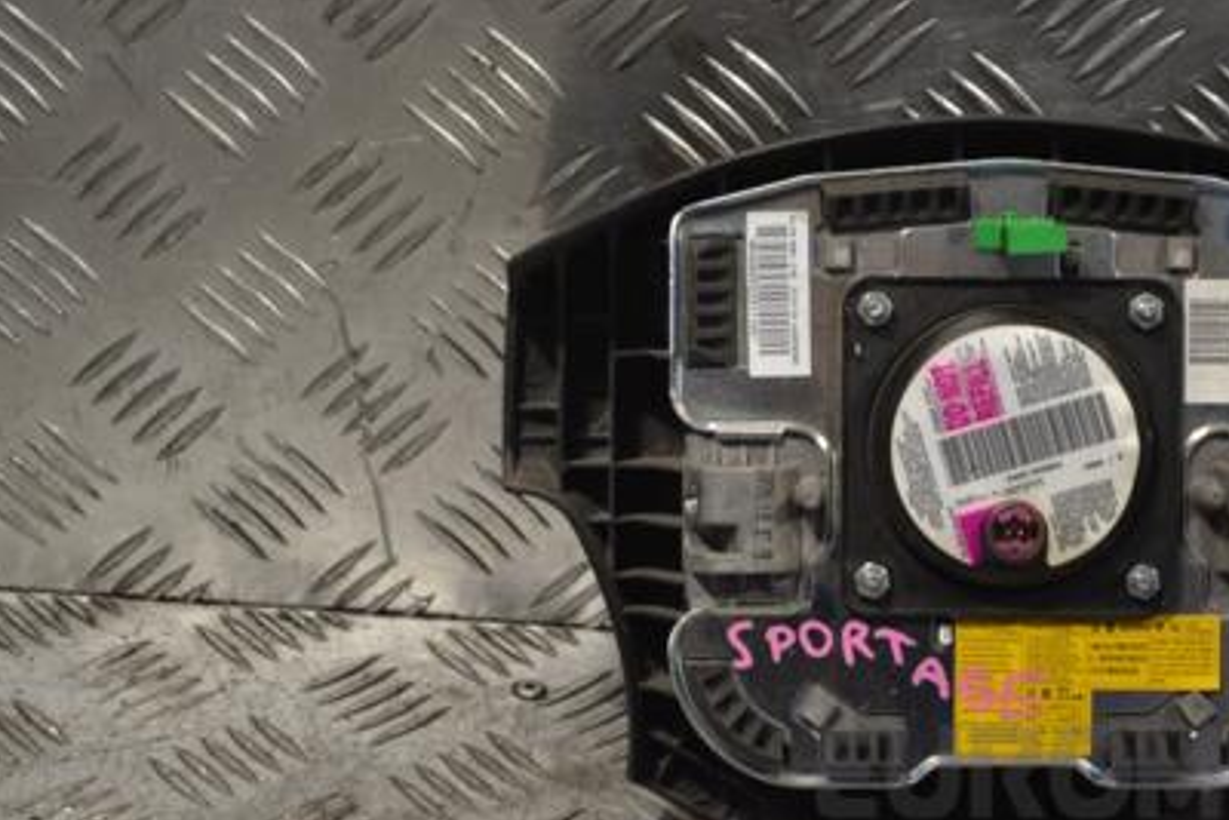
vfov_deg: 11.1
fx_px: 4226
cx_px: 759
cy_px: 362
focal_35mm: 124
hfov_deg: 16.5
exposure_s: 1/100
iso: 400
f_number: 5.6
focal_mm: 55
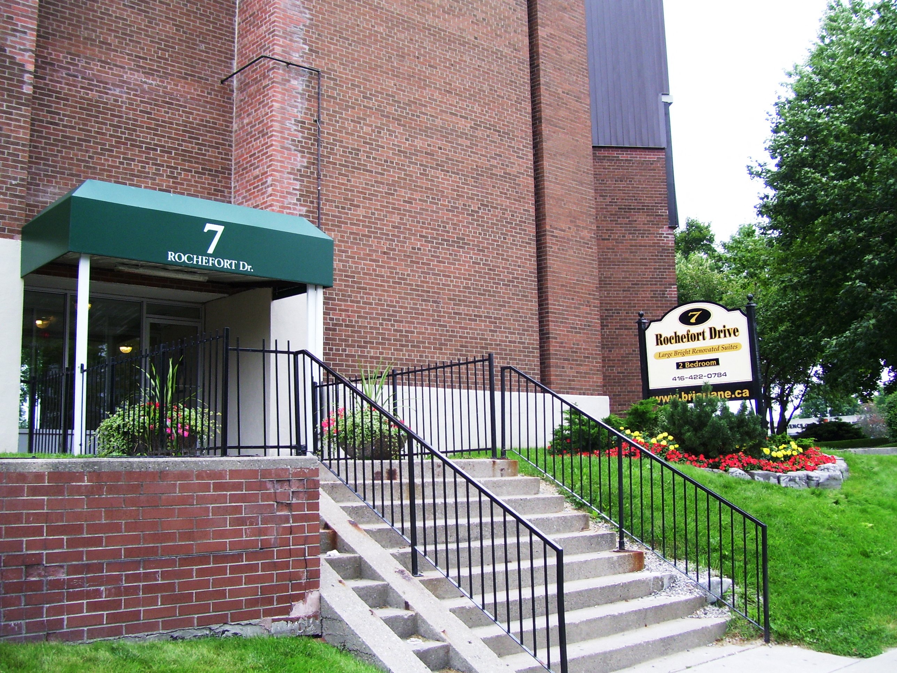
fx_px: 959
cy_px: 336
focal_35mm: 37
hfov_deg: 50.1
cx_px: 448
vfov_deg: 38.7
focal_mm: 6
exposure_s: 1/180
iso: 80
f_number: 2.7
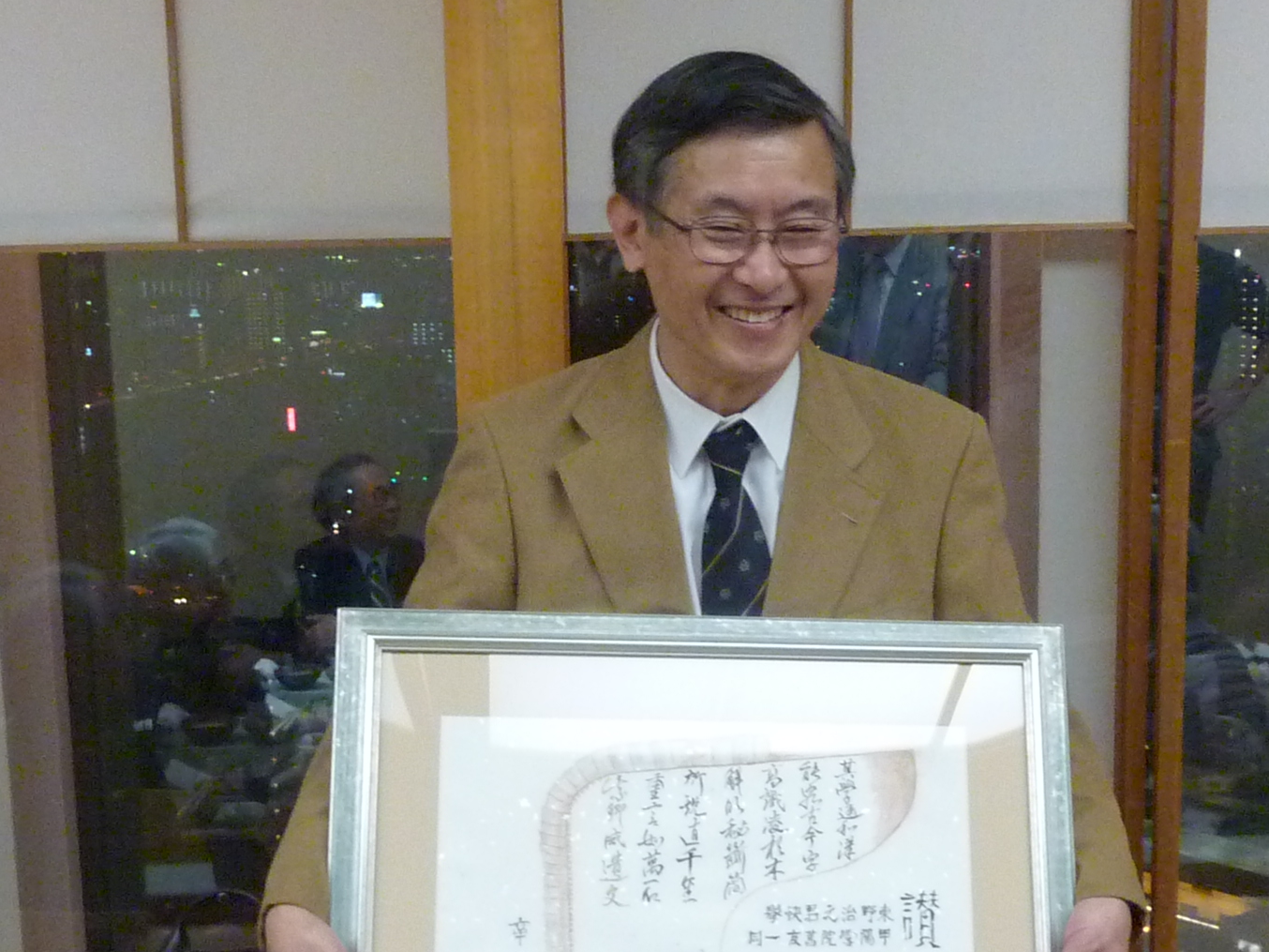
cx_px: 673
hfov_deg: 32.7
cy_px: 635
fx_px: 2163
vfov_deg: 24.7
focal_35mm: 59
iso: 400
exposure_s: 1/25
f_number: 3.3
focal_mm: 4.1
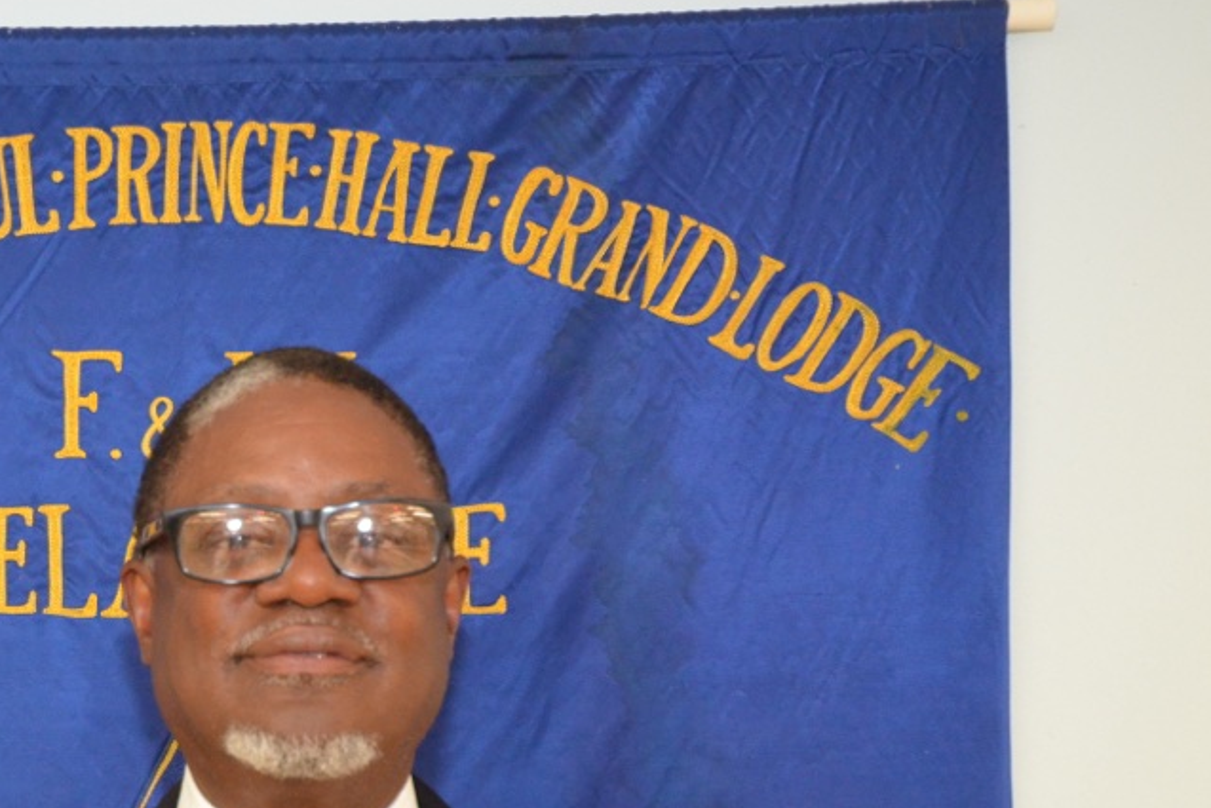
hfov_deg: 30.8
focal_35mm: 62
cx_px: 105
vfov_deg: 21.5
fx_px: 2086
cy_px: 712
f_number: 4.5
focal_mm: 22
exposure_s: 1/60
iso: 2000
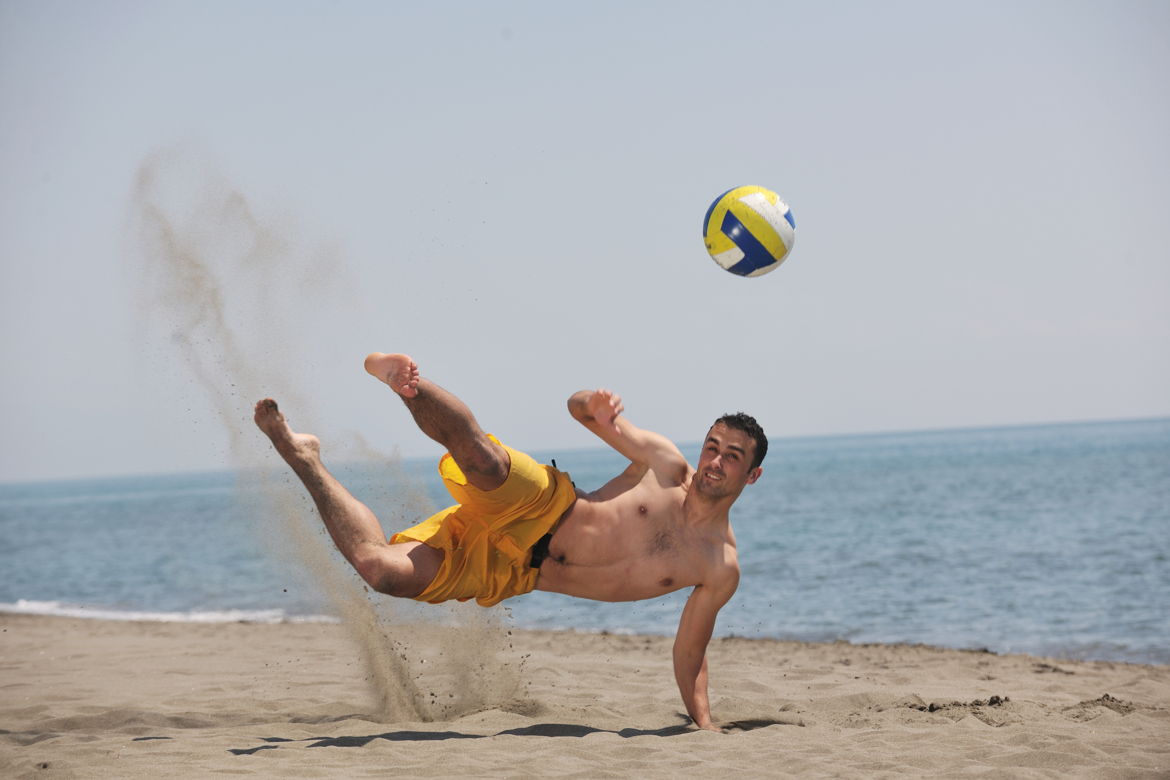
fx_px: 4875
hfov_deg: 13.7
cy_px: 390
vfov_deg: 9.1
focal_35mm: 150
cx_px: 585
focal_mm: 150
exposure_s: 1/800
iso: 100
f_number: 6.3
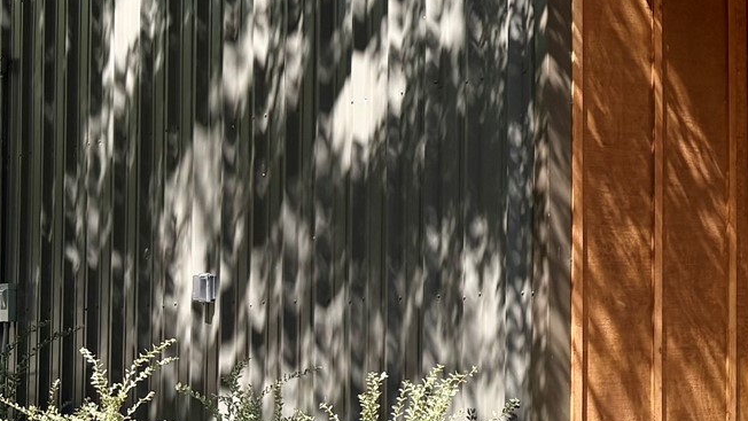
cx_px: 998
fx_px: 1766
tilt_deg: +4.2
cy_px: 196
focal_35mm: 89
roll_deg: +0.9
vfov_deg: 13.6
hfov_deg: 21.4
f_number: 1.6
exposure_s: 1/1263
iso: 50
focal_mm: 5.96
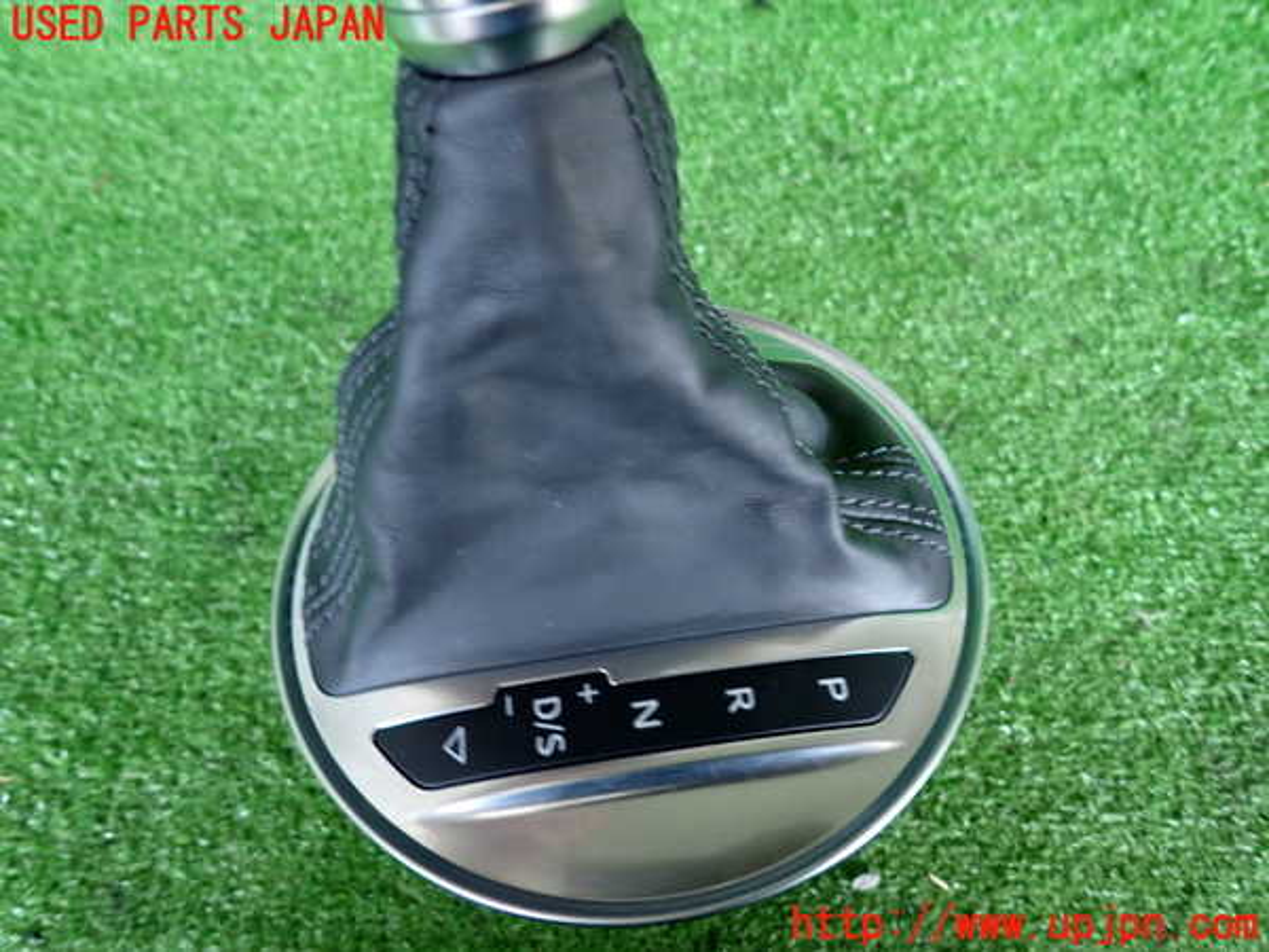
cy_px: 476
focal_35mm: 25
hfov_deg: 69.4
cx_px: 634
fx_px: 916
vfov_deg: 54.9
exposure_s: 1/40
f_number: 2
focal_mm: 4.5
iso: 200
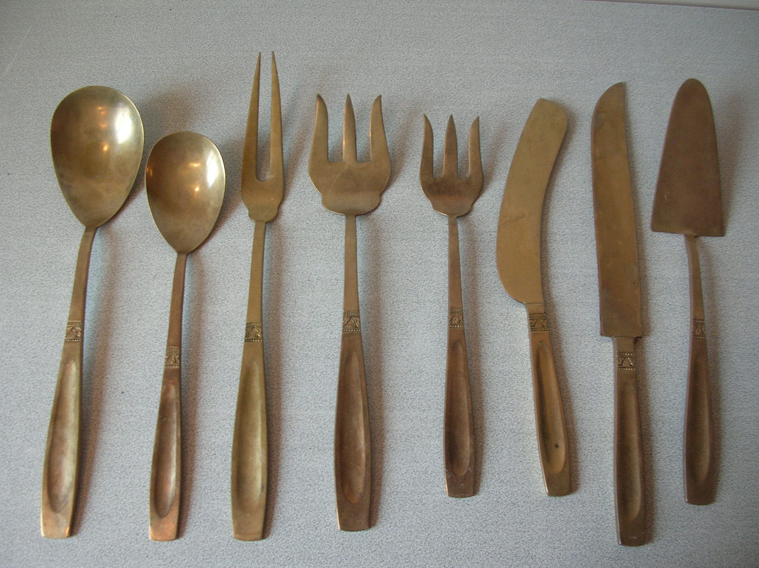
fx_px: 767
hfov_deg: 52.7
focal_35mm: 35
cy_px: 284
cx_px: 380
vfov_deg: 40.6
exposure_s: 1/5.7
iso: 75
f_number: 2.8
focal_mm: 5.8
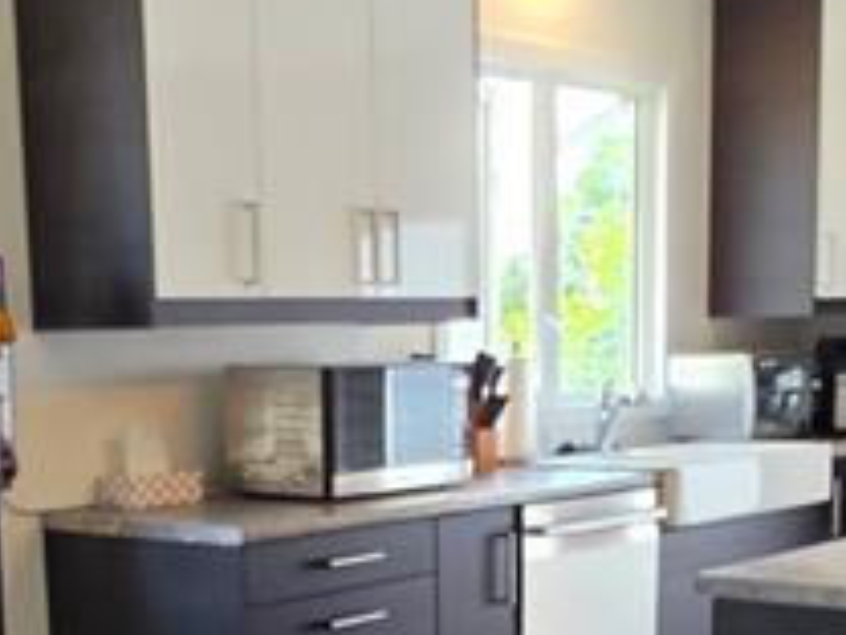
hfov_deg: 30.2
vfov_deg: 21.9
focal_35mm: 64
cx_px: 374
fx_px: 1564
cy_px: 668
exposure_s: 1/120
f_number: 1.9
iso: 80
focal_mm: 2.2
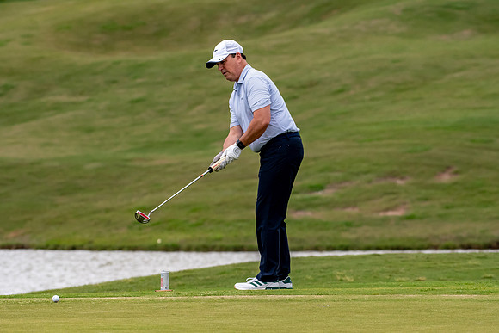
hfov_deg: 6.9
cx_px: 250
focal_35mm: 300
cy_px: 166
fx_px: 4159
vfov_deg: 4.6
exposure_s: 1/2000
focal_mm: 200
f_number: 5.6
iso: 1250
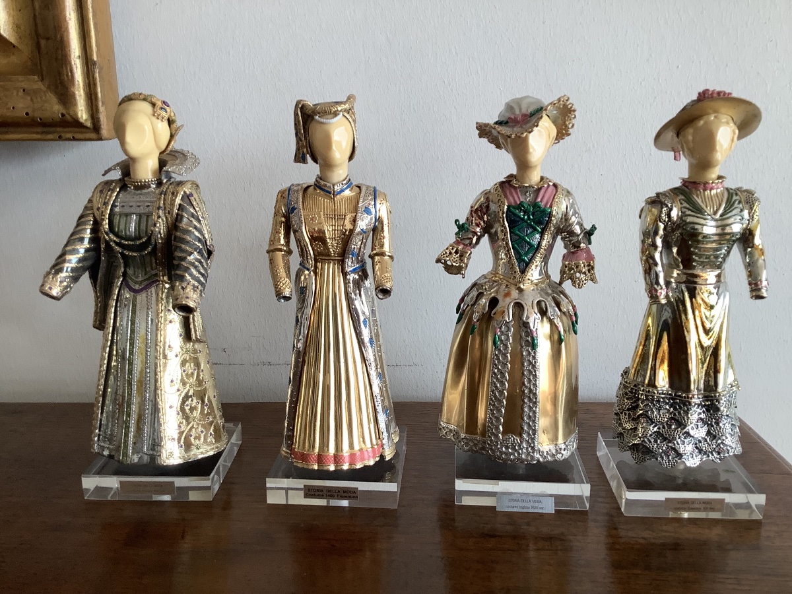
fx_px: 709
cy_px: 297
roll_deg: -0.5
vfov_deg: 45.4
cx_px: 396
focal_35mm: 31
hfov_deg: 58.4
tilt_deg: -14.8
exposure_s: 1/50
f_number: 2.4
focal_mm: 3.3
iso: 50
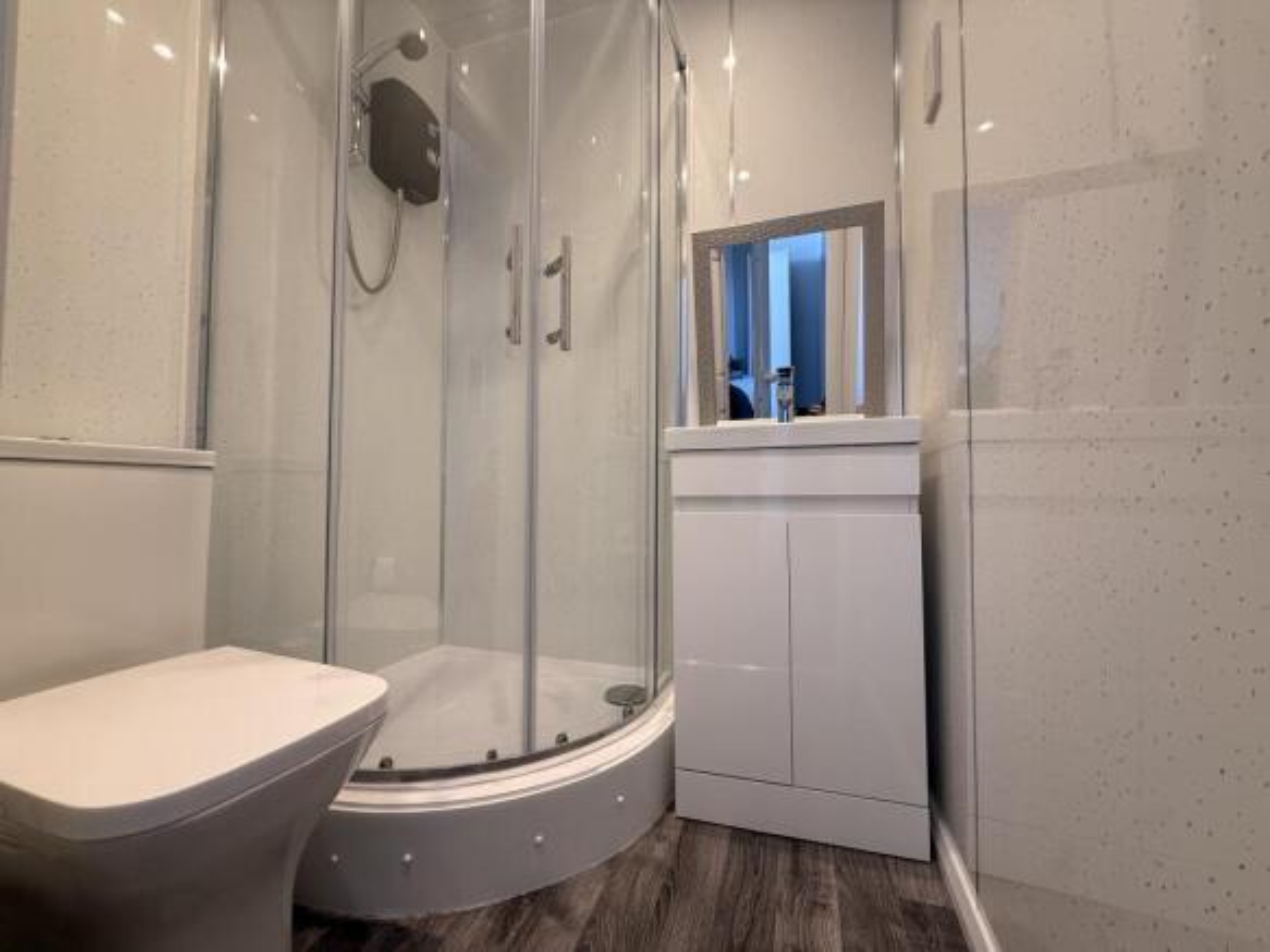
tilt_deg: +2.2
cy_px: 476
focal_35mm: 14
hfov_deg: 102.1
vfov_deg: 85.7
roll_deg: -0.1
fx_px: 514
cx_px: 635
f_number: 2.2
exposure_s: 1/100
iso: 100
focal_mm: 2.22
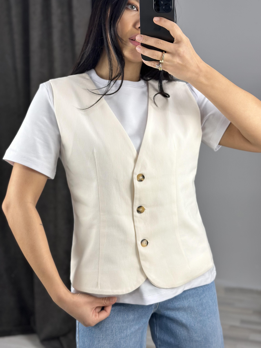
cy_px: 174
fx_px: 483
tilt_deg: -29.1
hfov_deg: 30.3
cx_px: 130
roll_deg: +1.7
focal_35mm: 48
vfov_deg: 39.7
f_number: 1.78
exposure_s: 1/100
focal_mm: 6.86
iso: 64
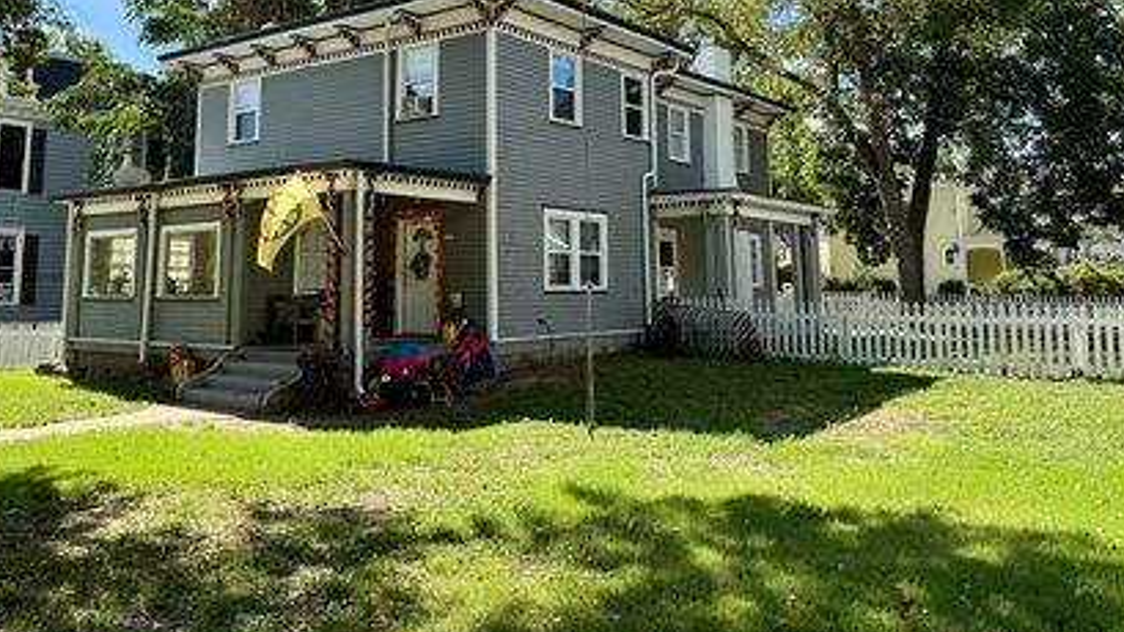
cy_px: 133
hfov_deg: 60.9
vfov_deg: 35.6
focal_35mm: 32
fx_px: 954
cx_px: 517
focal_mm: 6.76
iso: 80
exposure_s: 1/1560
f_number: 1.78
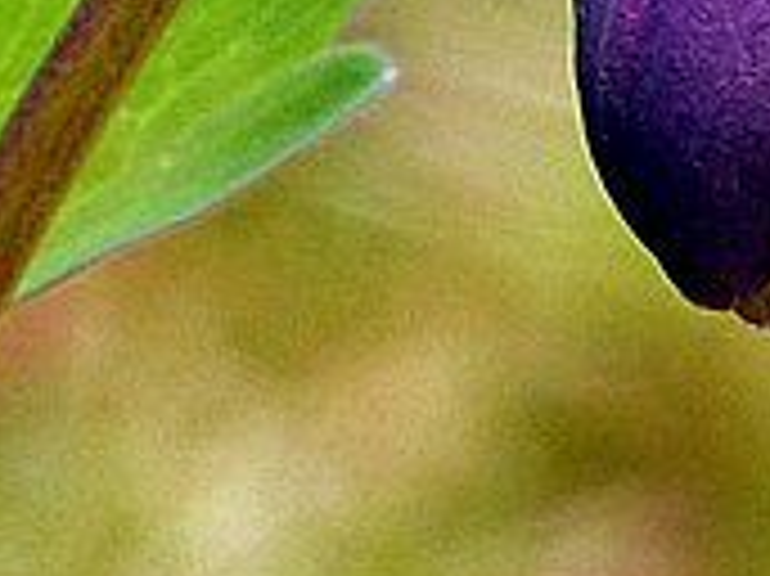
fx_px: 72843
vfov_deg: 0.5
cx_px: 1761
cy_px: 94
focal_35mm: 3277
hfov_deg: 0.6
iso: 200
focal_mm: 98.5
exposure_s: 1/800
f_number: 5.6
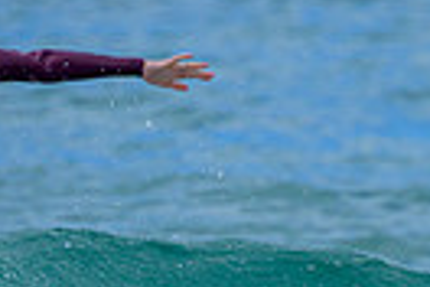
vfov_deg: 0.6
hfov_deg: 0.8
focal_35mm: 2460
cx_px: 153
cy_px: 481
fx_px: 29381
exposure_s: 1/2000
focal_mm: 560
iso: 360
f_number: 8
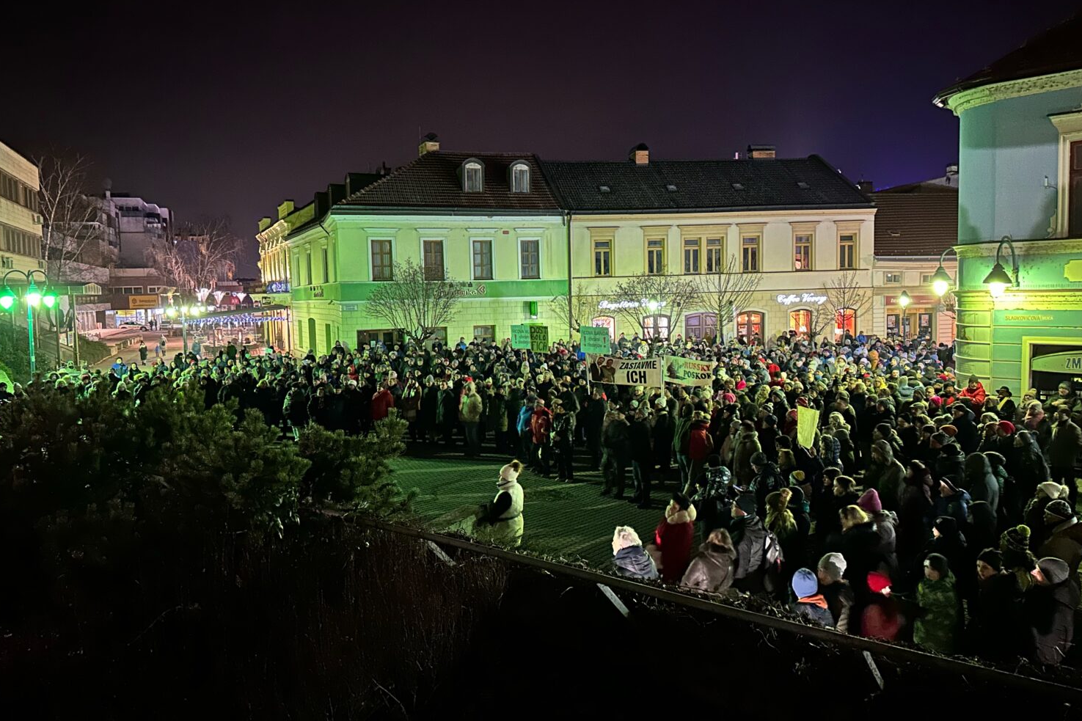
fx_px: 781
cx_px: 530
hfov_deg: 69.4
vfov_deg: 49.5
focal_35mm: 26
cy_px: 345
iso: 1250
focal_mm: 6.86
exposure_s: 1/9
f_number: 1.78
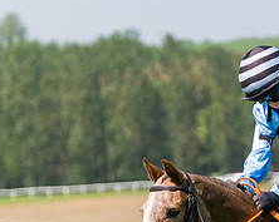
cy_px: 250
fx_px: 3554
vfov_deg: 3.6
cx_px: 302
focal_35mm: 431
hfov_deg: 4.5
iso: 400
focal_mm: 125
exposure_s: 1/6400
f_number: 4
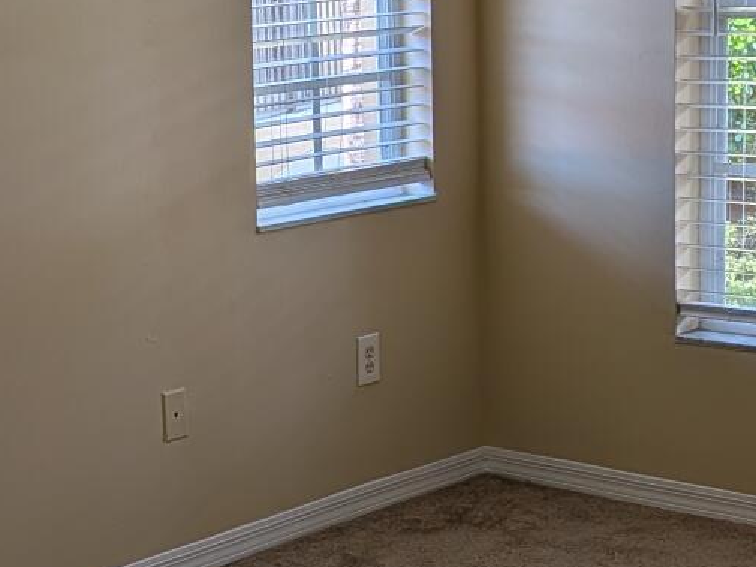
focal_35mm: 95
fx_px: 2075
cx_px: 349
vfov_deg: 15.6
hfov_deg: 20.6
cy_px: 314
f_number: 1.7
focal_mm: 4.53
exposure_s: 1/1098
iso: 29
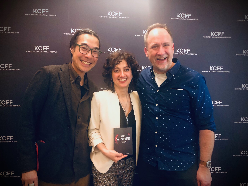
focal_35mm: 28
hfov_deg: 63.4
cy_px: 93
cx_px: 124
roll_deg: +0.3
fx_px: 201
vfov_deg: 49.7
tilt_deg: -3.4
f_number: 1.8
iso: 100
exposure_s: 1/4
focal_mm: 4
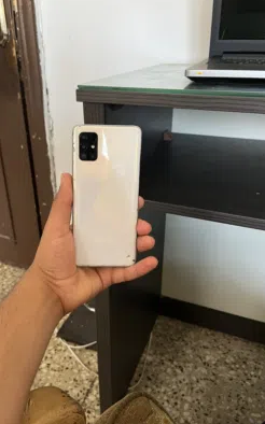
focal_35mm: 28
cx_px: 110
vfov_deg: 66.5
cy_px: 212
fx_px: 324
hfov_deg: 44.3
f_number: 1.6
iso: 500
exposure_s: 1/59
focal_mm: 5.1
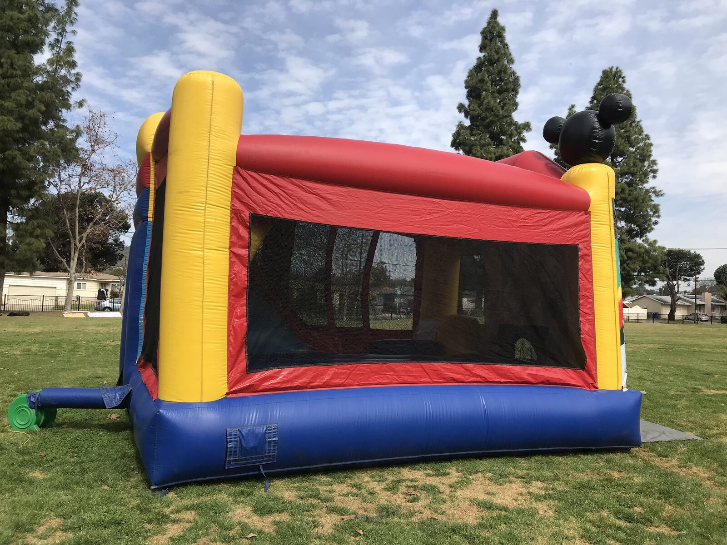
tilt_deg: +4.7
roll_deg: -2.8
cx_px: 364
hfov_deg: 63.4
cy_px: 272
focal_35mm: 28
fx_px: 588
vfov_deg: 49.7
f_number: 1.8
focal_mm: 3.99
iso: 20
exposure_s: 1/2128
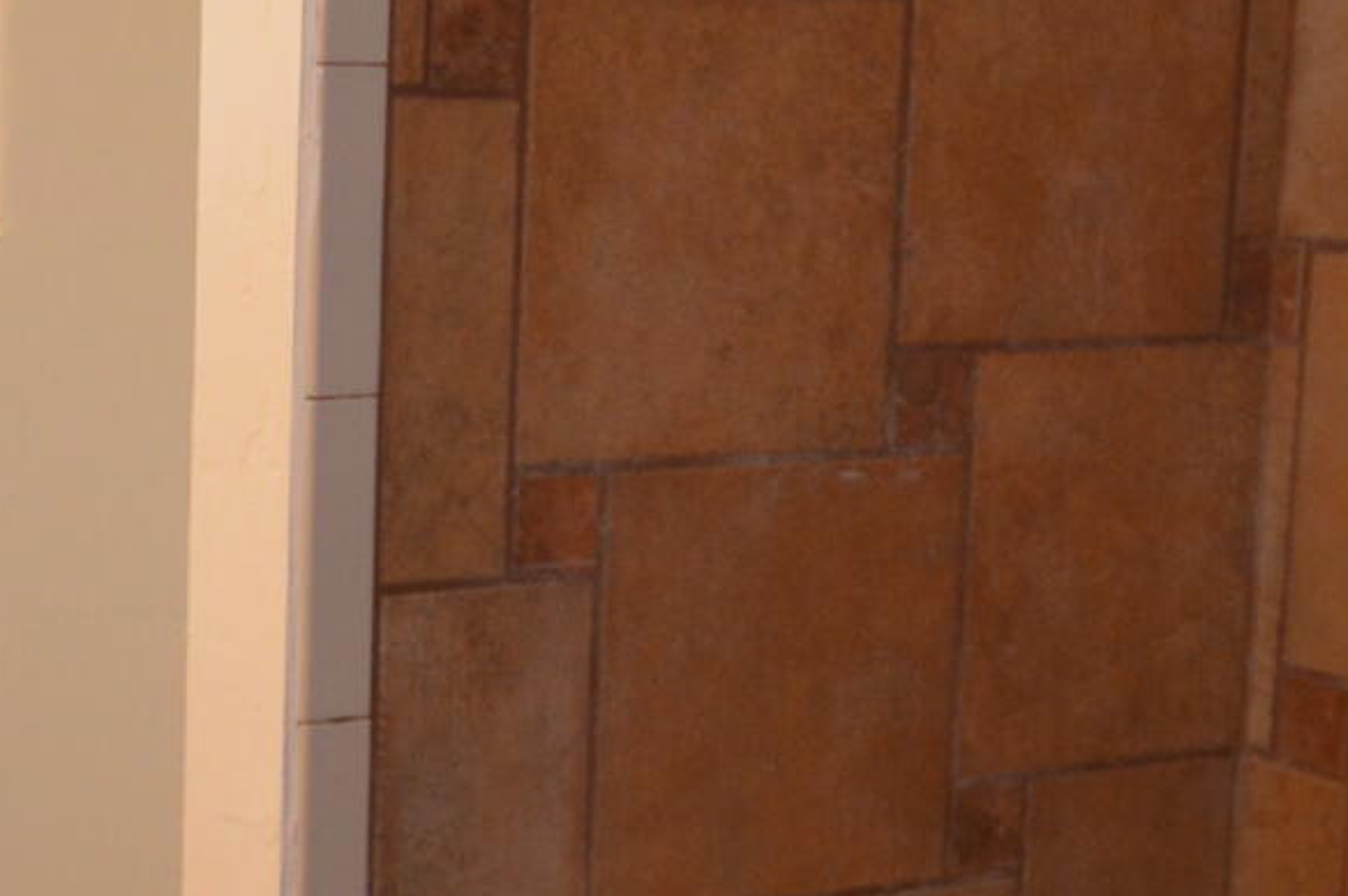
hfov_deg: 25.8
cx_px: 252
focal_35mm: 77
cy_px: 413
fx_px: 2880
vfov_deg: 17.7
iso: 400
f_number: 3.5
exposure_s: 1/60
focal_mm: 10
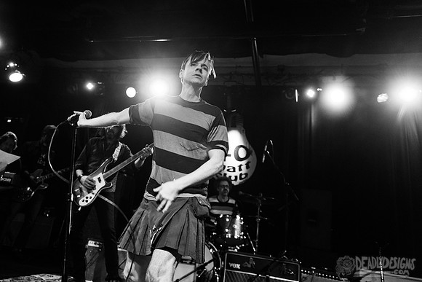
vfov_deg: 47.0
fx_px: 323
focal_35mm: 28
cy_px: 120
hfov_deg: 66.0
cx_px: 180
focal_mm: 24
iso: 2000
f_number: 3.2
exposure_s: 1/160
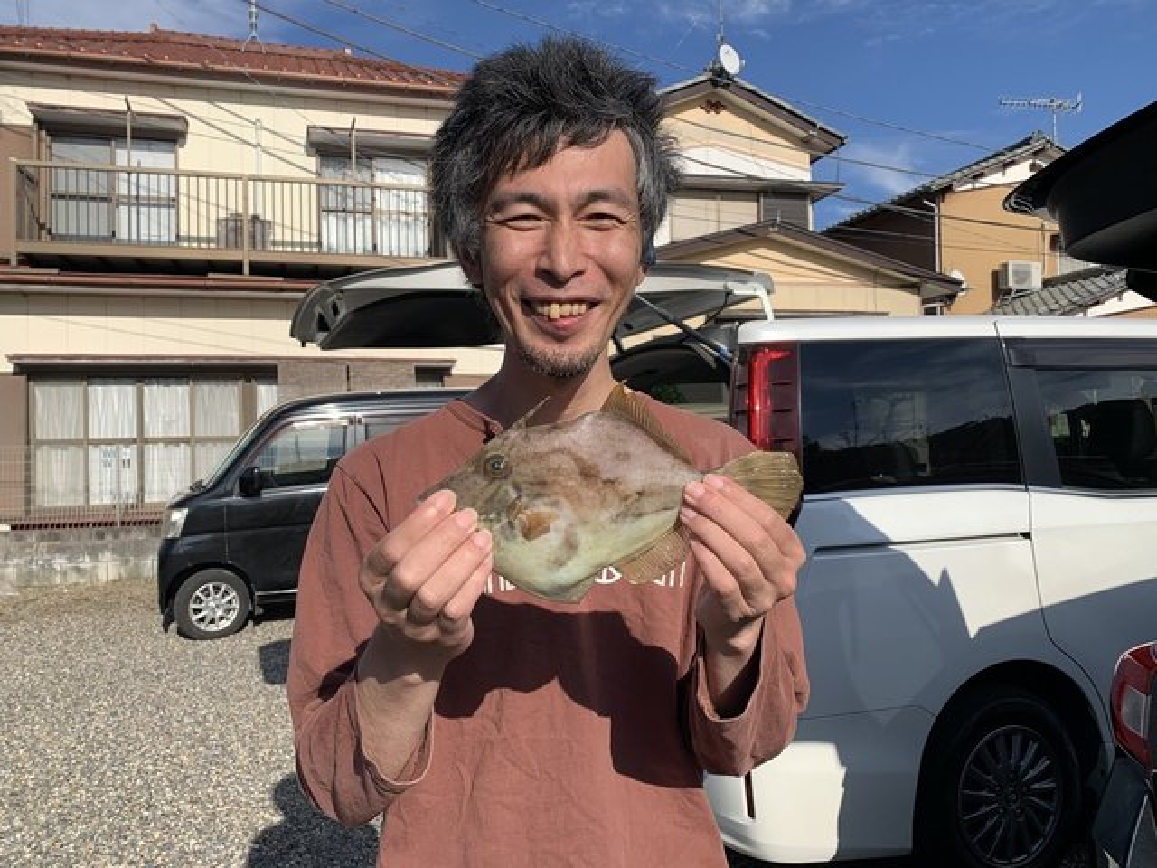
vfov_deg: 53.1
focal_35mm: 26
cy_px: 434
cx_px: 578
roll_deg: +0.6
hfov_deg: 67.3
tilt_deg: -1.0
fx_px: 869
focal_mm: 4.25
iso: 25
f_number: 1.8
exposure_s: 1/2545
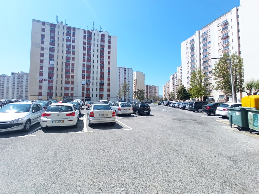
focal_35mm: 15
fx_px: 112
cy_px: 97
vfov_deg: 81.7
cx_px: 130
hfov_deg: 98.2
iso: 111
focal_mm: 1.65
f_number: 2.2
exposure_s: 1/1395
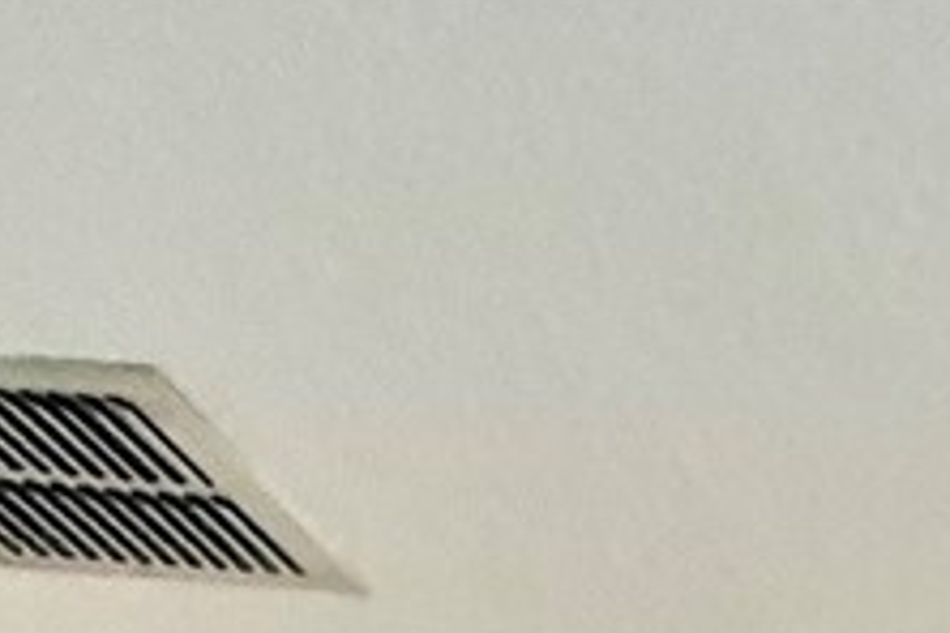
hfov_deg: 14.5
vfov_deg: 8.0
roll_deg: +0.2
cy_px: 2541
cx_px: 2123
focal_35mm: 105
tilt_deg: -10.9
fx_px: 2771
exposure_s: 1/120
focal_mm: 2.22
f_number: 2.2
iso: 250
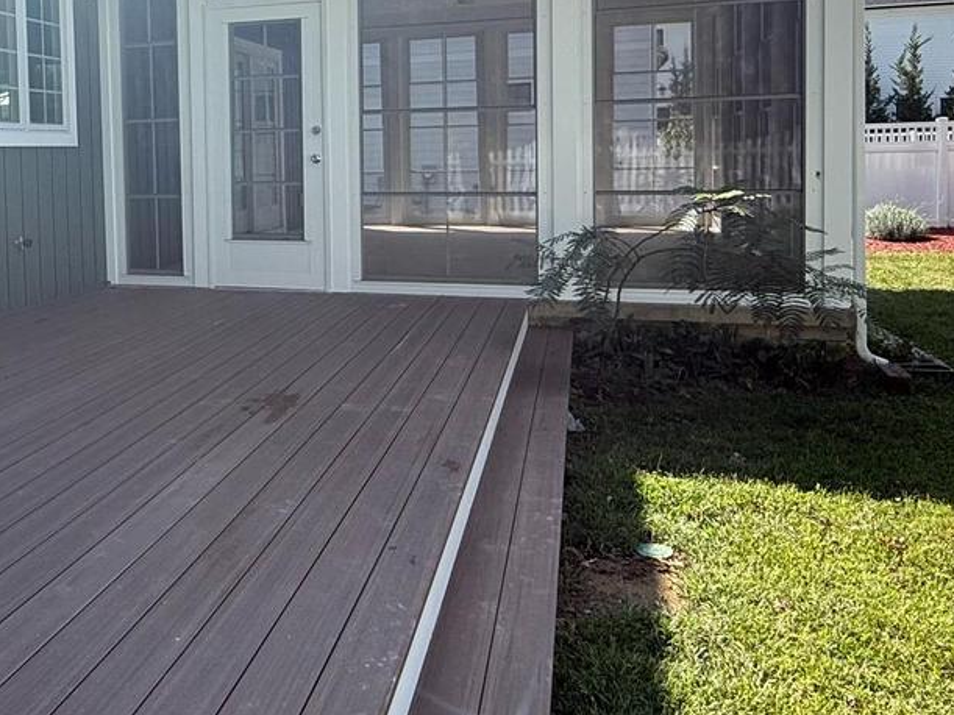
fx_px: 909
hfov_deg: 53.5
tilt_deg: -1.8
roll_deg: +0.8
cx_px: 272
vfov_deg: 41.8
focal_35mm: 33
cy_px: 187
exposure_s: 1/535
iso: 64
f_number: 2.2
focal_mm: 2.22
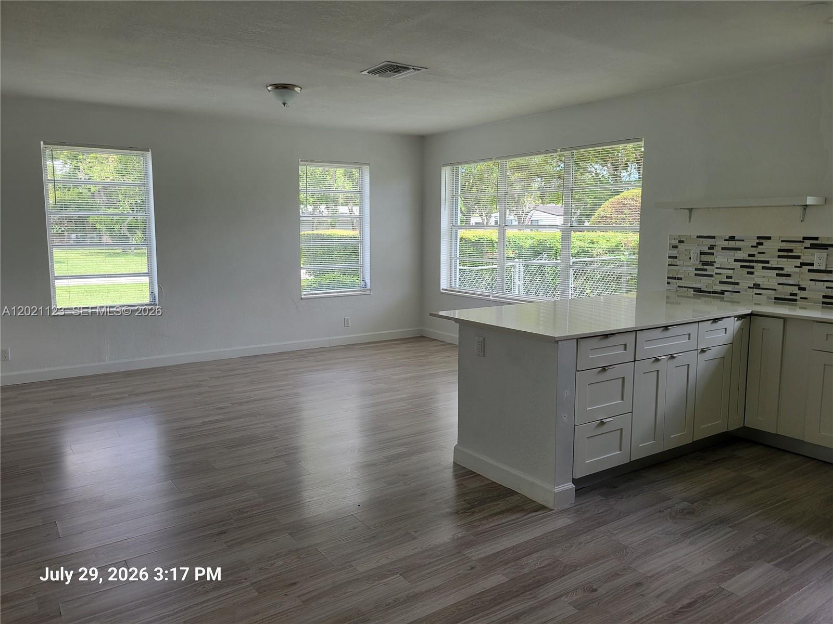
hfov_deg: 67.3
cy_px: 312
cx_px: 416
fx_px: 626
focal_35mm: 26
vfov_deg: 53.1
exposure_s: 1/192
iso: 40
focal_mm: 5.4
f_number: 1.8
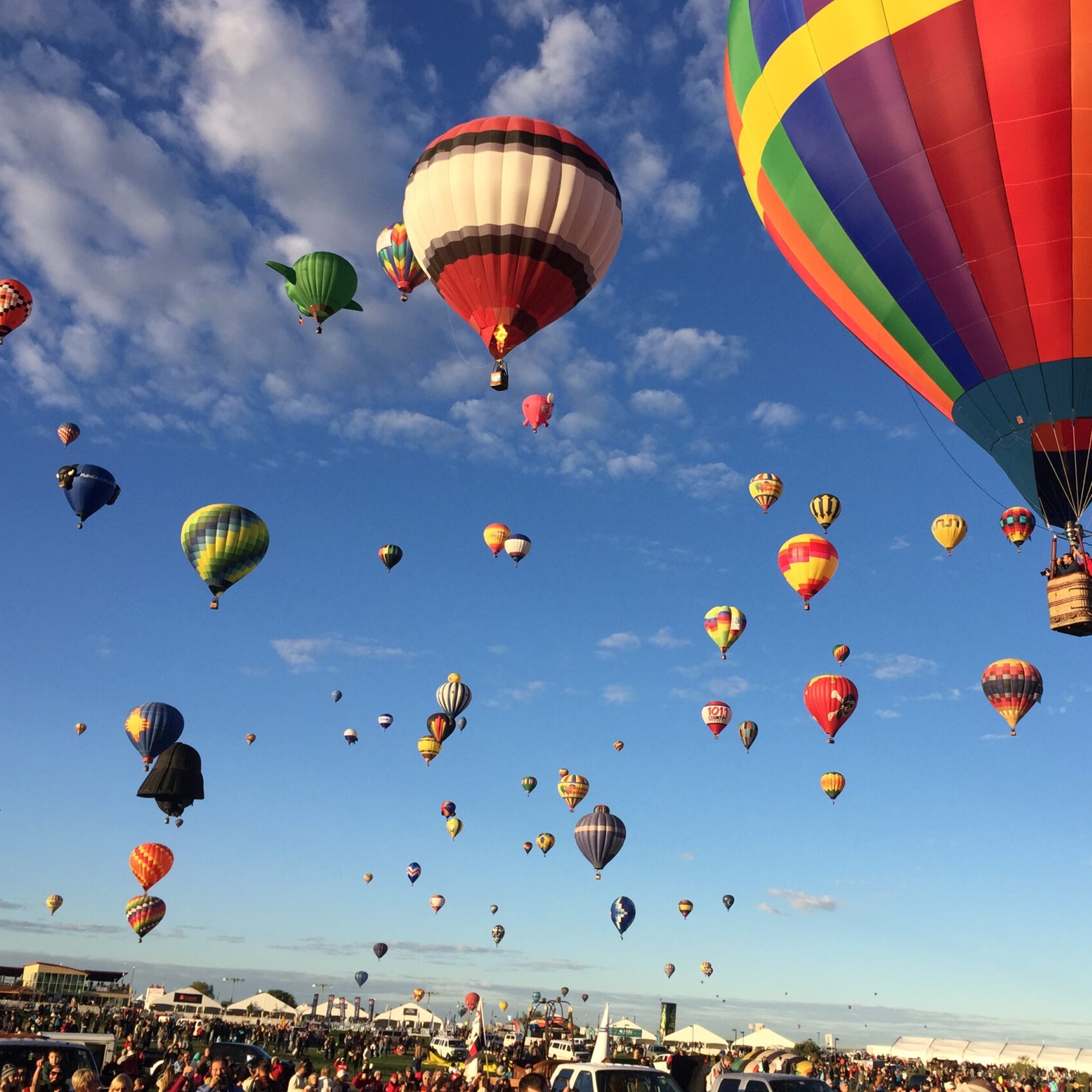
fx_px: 1392
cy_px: 509
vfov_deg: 42.8
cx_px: 651
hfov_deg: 42.6
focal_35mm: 39
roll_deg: -3.6
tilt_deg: +21.3
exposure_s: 1/1130
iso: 32
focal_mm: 4.15
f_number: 2.2
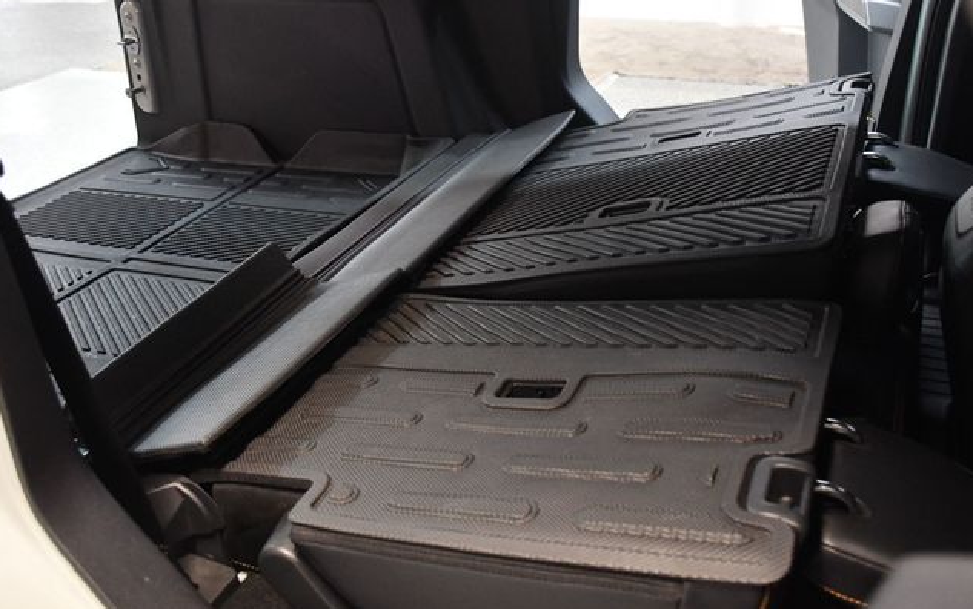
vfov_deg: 36.3
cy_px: 291
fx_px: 928
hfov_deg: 55.3
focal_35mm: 35
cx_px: 487
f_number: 3.8
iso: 4000
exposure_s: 1/60
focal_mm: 23
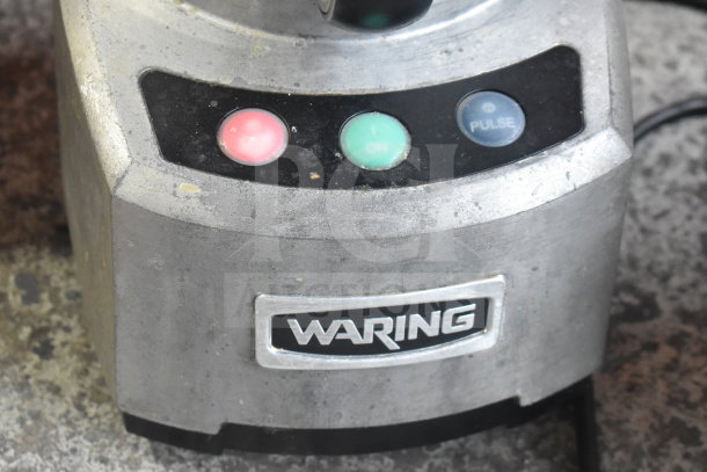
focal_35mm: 82
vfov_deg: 16.6
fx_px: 1620
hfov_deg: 24.6
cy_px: 236
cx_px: 354
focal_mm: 55
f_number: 5.6
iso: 2800
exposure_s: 1/160
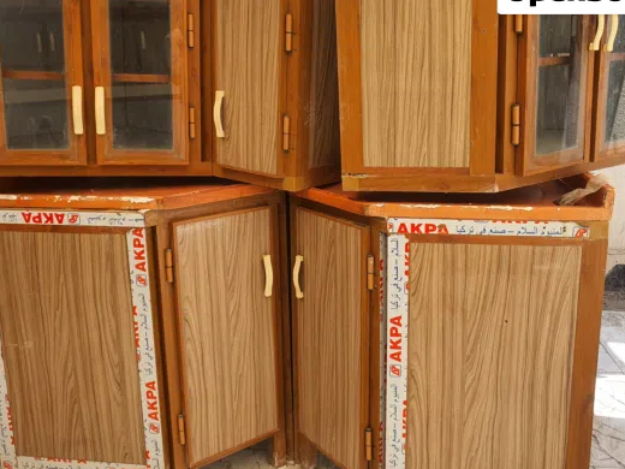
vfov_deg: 43.9
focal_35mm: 32
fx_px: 578
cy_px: 188
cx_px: 316
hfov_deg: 56.8
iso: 50
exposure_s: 1/320
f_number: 2.4
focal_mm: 4.3
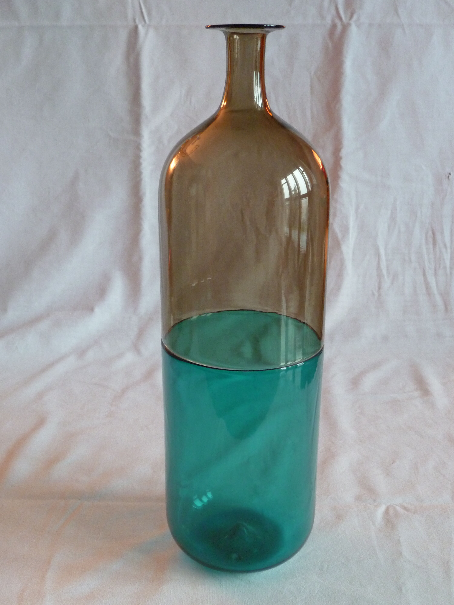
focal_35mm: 42
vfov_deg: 44.8
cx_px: 227
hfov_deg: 34.3
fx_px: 734
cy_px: 302
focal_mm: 7.5
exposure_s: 1/13
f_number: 3.3
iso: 400
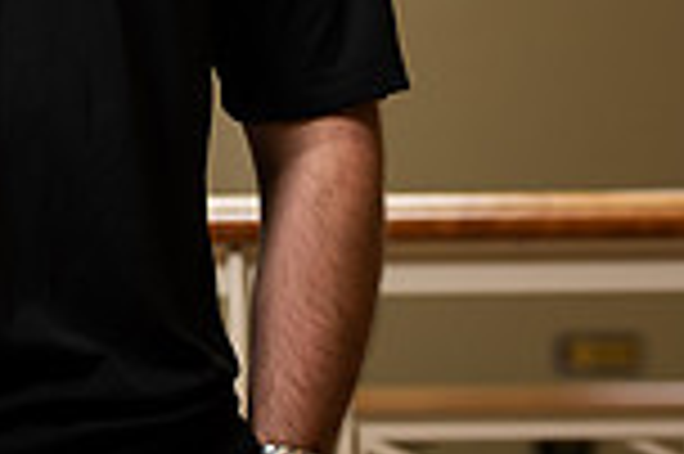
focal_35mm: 306
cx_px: -86
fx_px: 5808
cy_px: -214
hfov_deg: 6.7
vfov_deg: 4.5
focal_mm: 80
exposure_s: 1/200
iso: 800
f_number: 4.5
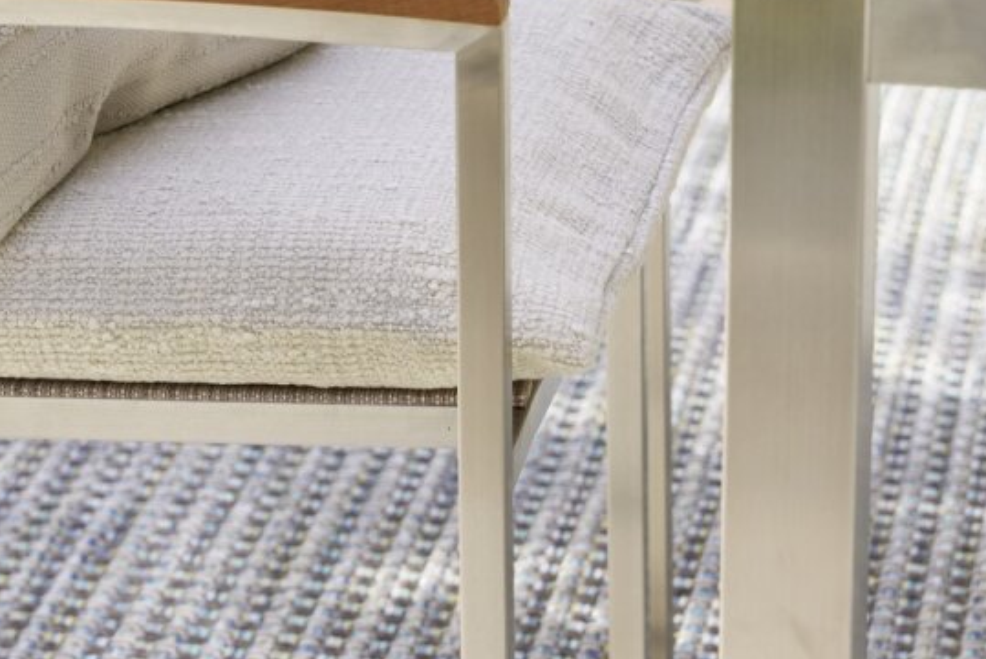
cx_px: 380
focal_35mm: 178
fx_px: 4878
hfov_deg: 11.5
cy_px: -237
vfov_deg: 7.6
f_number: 5
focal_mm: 60
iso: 250
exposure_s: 1/320
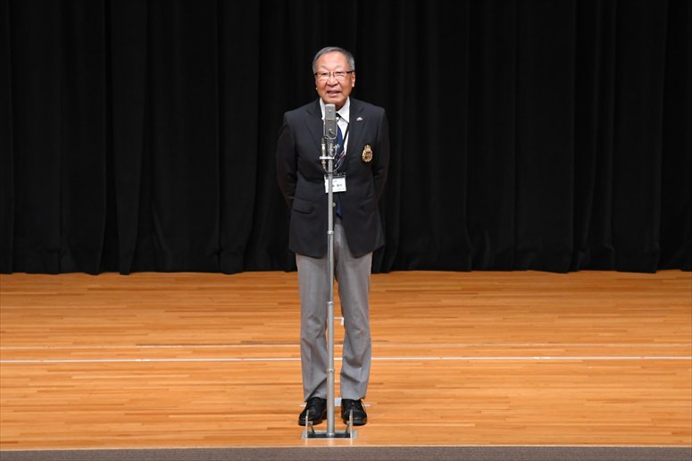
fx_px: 4611
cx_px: 346
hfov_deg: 8.6
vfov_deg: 5.7
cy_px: 230
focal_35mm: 240
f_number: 5.6
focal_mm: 160
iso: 3200
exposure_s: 1/400
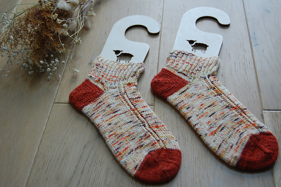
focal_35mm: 45
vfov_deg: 29.8
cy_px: 94
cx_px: 140
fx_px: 351
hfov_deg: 43.6
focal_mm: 30
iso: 400
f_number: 4.5
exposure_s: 1/80
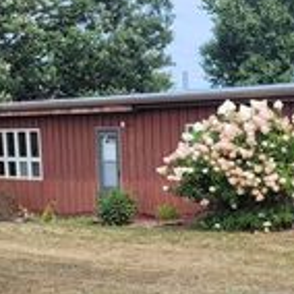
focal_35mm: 81
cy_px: 223
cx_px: 346
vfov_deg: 21.2
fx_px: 778
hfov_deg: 20.1
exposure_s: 1/1297
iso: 40
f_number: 1.8
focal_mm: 5.4
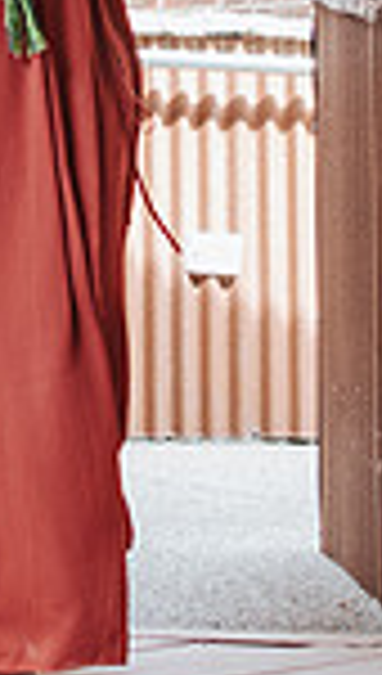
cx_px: 9
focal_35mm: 269
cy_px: 47
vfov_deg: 8.0
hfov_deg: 4.5
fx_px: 4817
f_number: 3.5
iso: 800
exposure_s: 1/250
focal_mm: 35
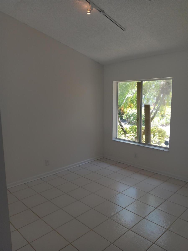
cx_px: 94
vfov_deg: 67.3
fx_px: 188
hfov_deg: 53.1
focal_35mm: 26
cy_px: 126
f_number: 1.8
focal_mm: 3.98
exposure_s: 1/34.5
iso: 20
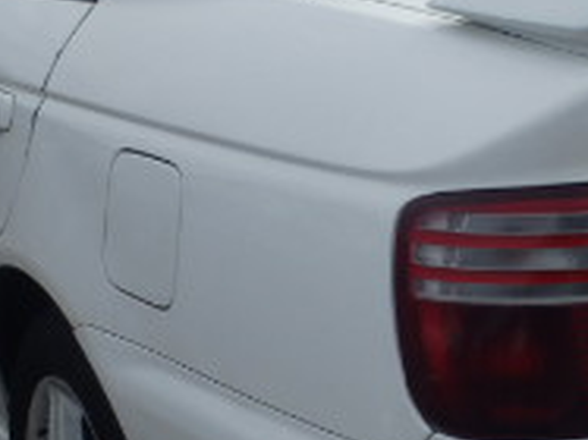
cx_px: 572
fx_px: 1630
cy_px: 233
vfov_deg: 15.4
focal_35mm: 96
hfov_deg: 19.9
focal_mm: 5
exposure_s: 1/125
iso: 125
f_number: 11
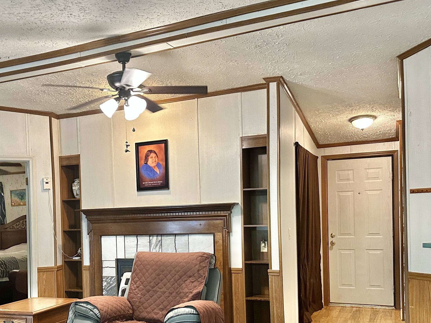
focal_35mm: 39
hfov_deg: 47.2
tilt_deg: -2.0
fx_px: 486
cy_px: 226
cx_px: 148
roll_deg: +1.6
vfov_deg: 36.3
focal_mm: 6.86
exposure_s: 1/60
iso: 400
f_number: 1.78
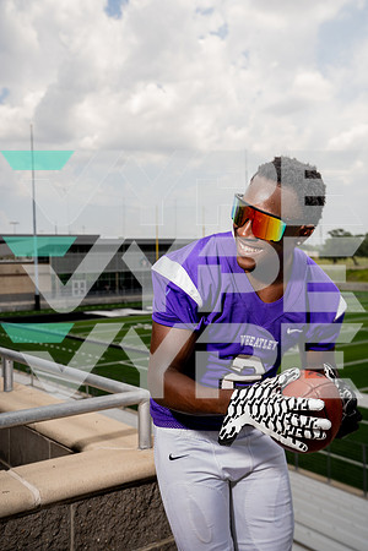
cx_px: 184
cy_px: 276
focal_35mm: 41
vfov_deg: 47.4
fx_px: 629
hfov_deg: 32.6
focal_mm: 41
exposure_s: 1/250
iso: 100
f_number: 6.3
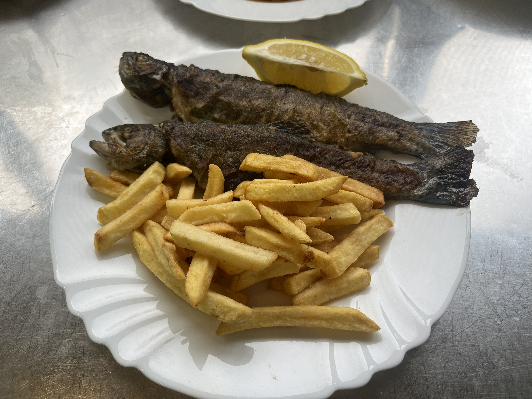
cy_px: 200
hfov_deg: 67.3
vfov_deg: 53.1
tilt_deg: -58.1
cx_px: 266
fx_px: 400
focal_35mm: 26
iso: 40
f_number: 1.6
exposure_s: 1/100
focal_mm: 5.1
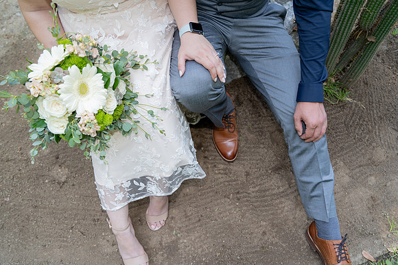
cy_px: 132
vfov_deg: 49.6
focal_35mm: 26
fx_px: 287
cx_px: 199
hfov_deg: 69.4
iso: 250
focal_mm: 26
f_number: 3.5
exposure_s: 1/250
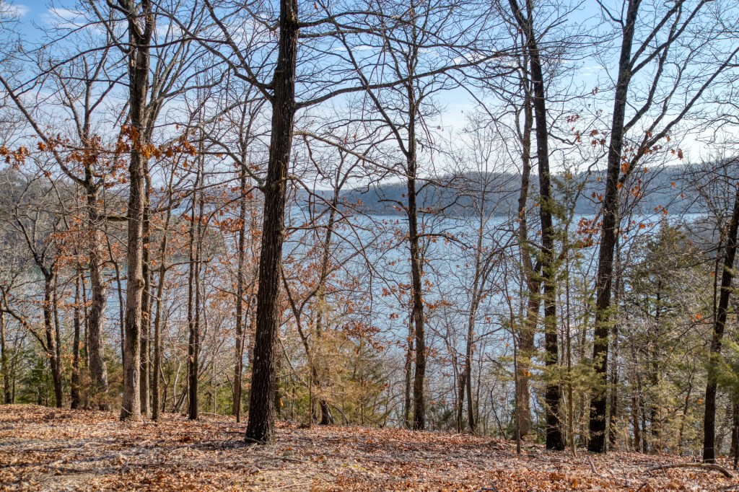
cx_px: 370
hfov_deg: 48.5
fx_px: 821
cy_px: 246
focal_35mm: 40
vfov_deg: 33.4
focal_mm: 40
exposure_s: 1/60
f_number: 4.5
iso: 100
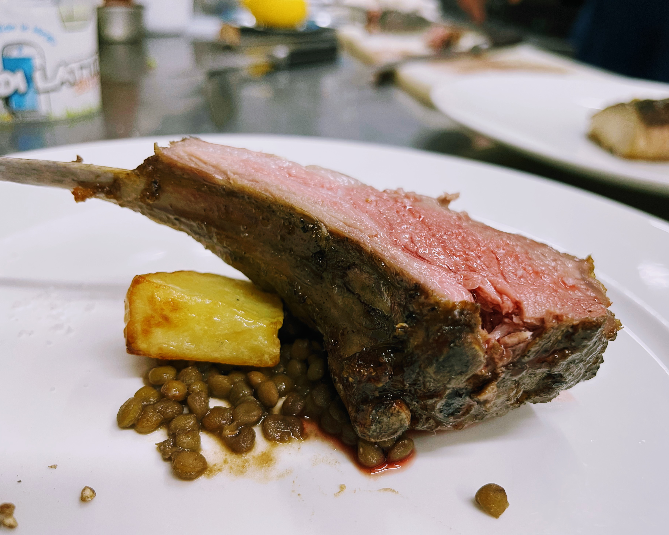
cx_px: 365
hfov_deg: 62.1
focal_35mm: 28
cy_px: 276
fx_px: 554
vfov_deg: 51.5
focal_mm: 5.1
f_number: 1.6
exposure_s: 1/50
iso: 100
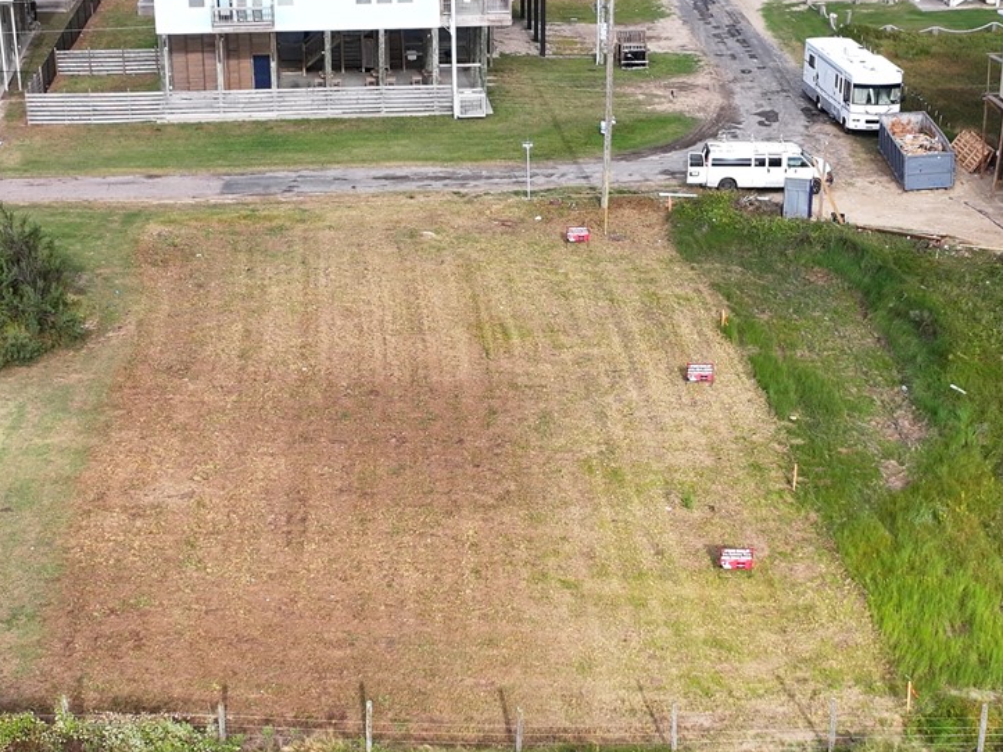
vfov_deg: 21.6
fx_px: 1970
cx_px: 551
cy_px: 445
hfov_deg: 28.5
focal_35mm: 68
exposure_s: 1/800
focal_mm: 12.29
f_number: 2.8
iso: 100
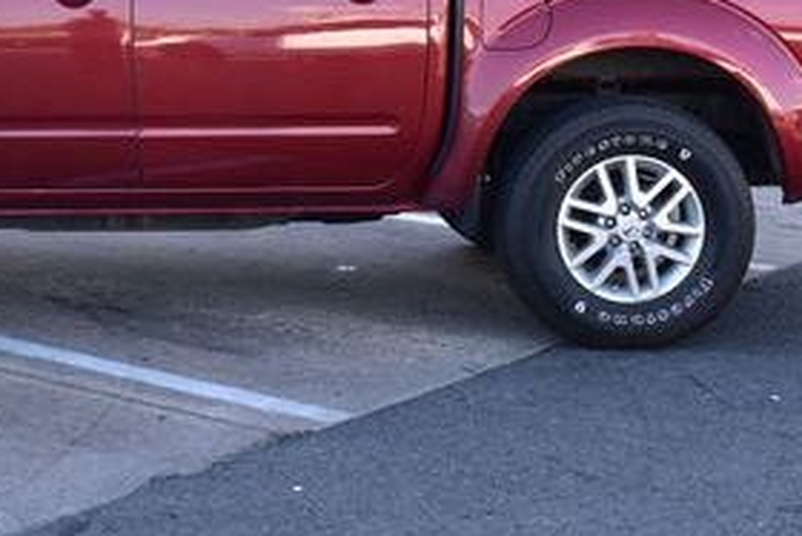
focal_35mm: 96
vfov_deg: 14.0
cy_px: -40
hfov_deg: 21.0
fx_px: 2140
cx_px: 166
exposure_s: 1/100
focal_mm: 28
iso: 400
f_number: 9
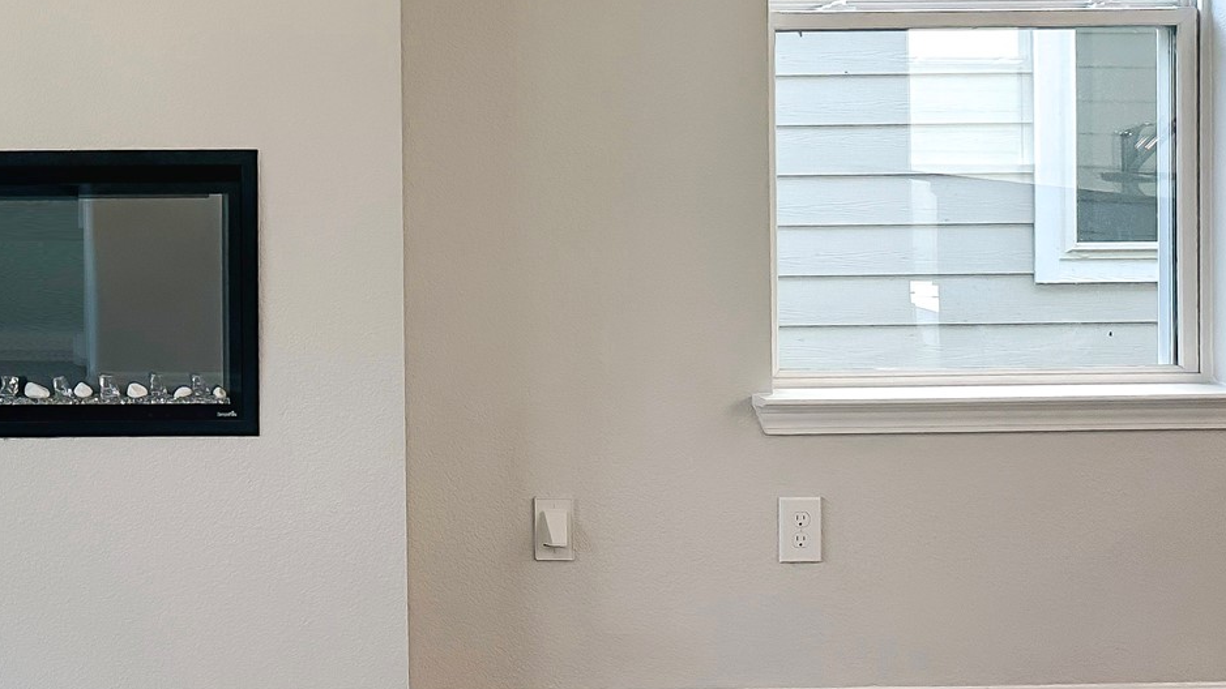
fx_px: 1853
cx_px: 7
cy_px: 114
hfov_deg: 33.6
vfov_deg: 20.8
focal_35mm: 57
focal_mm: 6.86
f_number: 1.78
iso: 100
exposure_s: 1/120
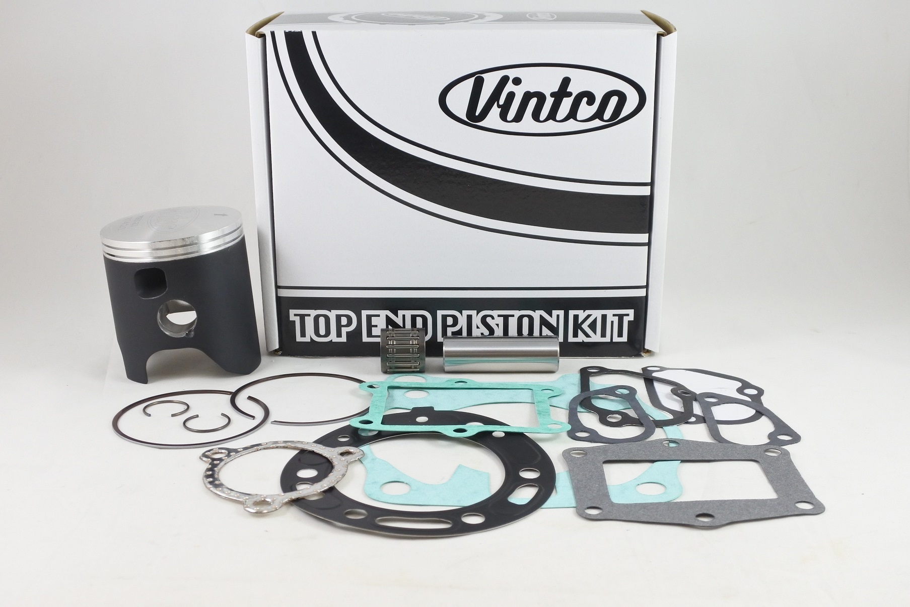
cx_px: 455
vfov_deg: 35.9
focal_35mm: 37
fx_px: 935
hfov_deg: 51.9
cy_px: 304
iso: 560
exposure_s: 1/125
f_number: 4
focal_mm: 14
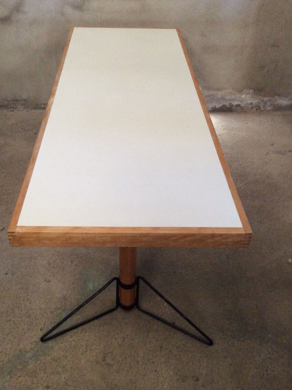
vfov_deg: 51.4
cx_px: 128
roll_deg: +0.3
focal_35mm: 36
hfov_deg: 39.5
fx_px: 406
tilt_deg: -37.8
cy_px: 178
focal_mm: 3.3
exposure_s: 1/25
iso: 250
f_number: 2.4
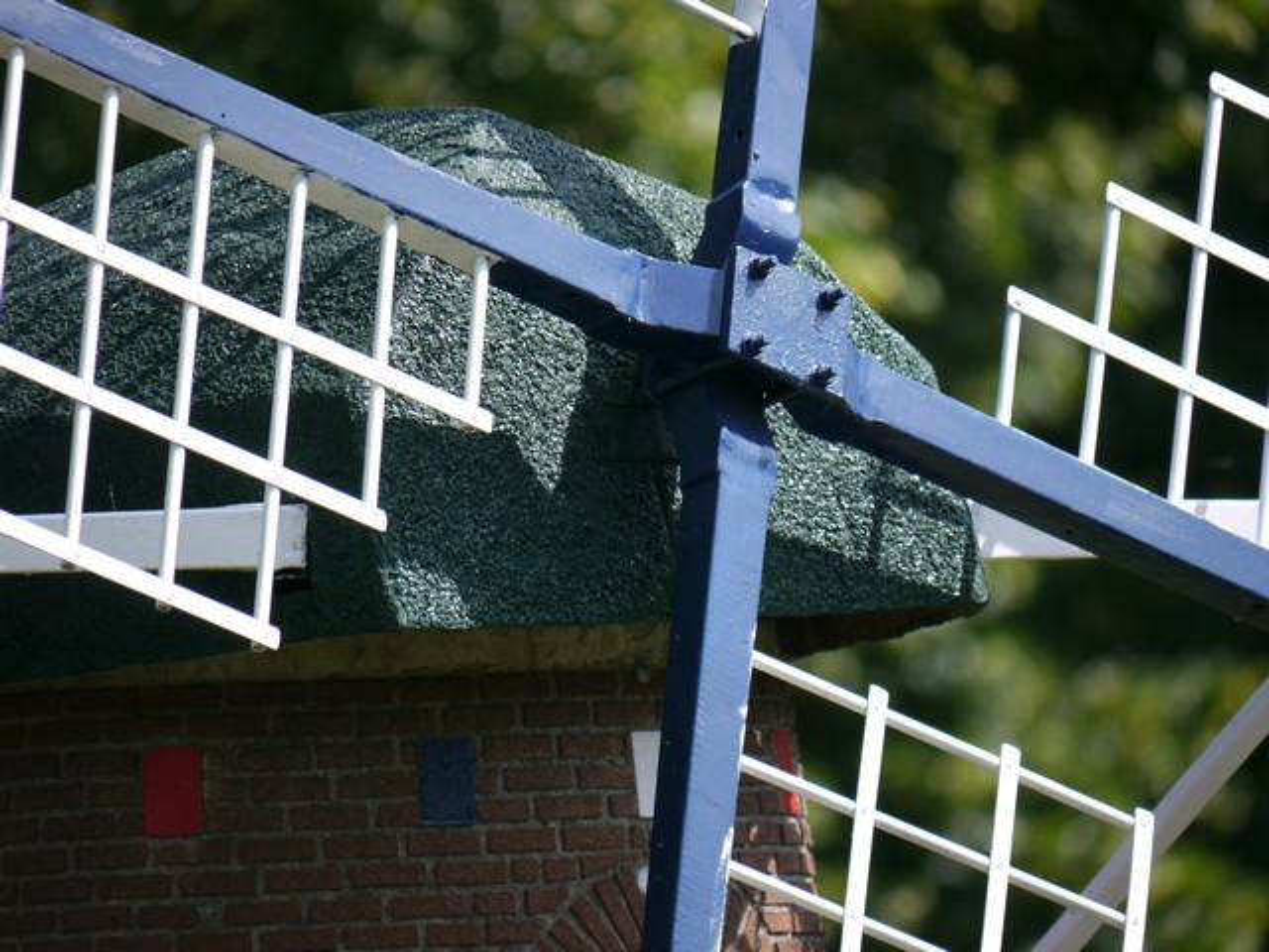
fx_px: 20969
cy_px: 476
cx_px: 634
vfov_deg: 2.6
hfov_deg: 3.5
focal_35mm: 572
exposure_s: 1/320
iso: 100
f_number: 5.6
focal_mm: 286
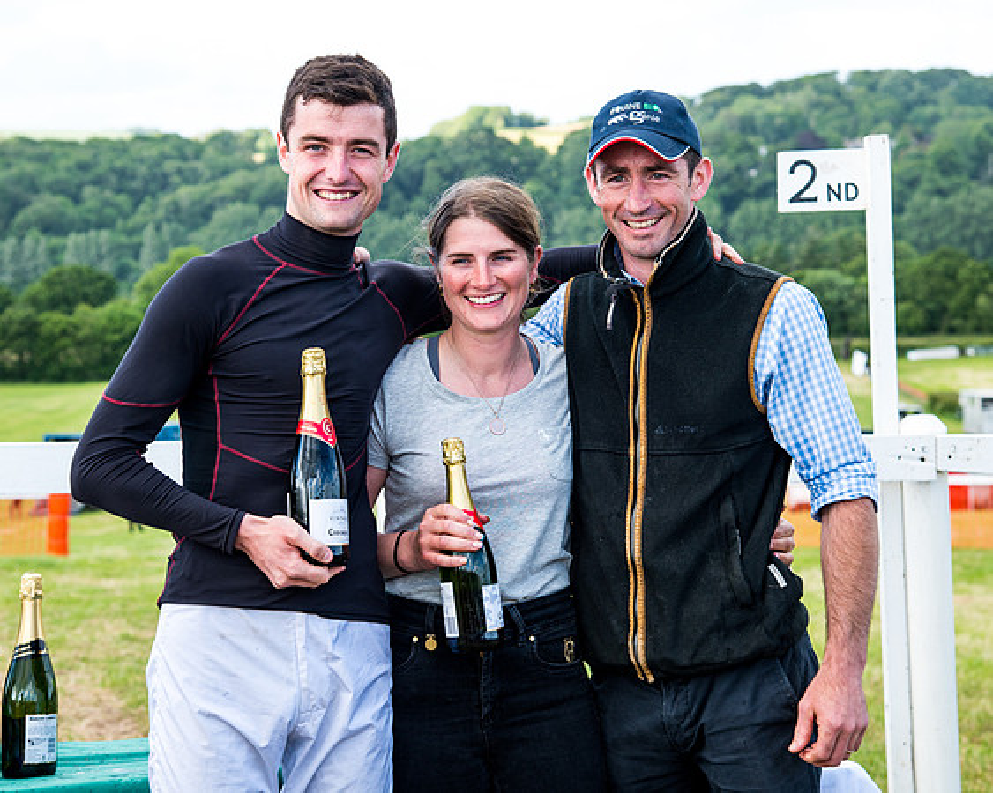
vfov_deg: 16.5
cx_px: 469
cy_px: 341
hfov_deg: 20.6
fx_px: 2736
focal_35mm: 93
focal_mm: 70
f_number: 5
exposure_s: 1/250
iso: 200
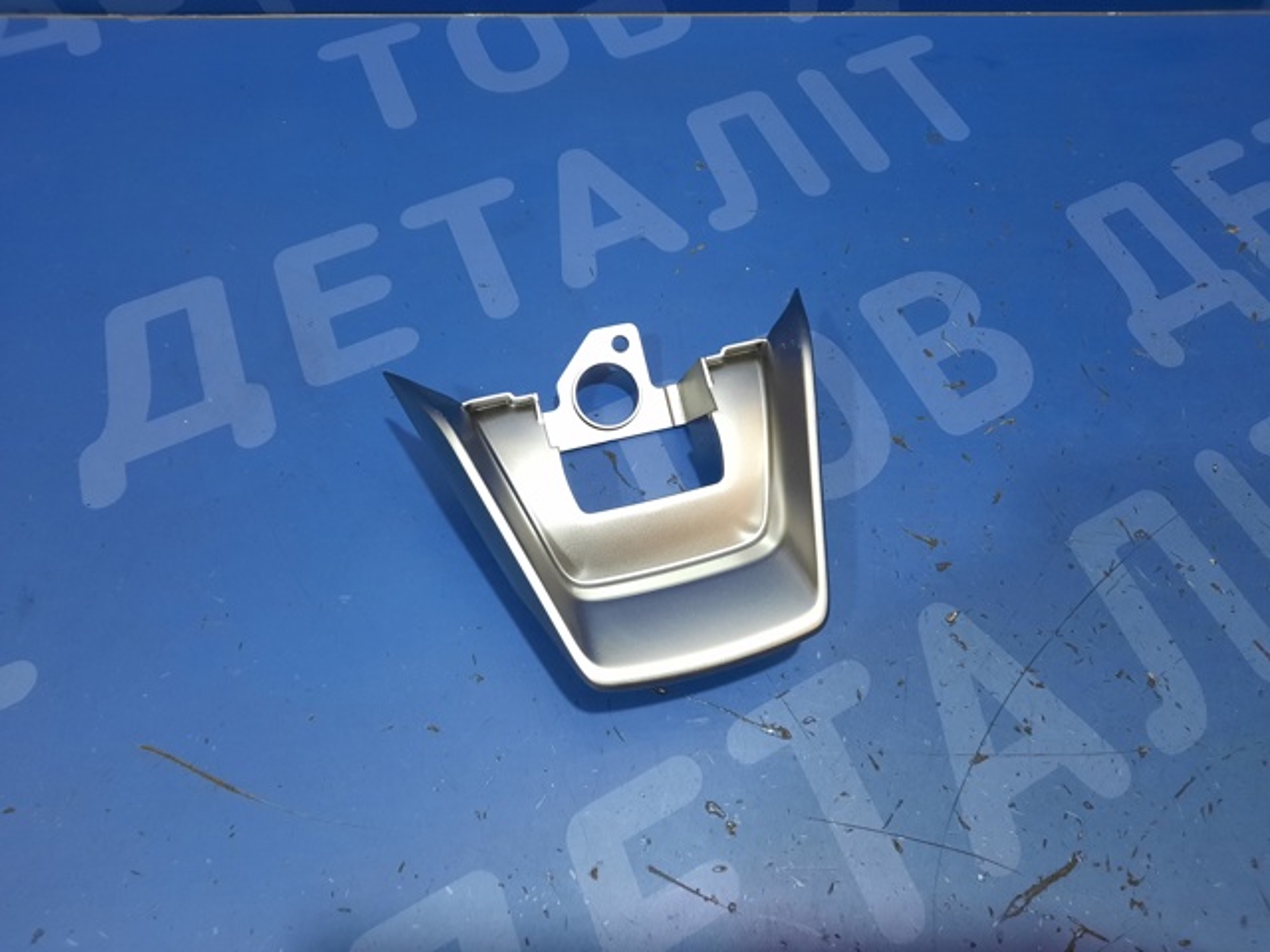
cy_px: 476
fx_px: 917
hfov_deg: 69.4
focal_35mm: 25
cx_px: 635
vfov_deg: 54.9
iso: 320
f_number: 2
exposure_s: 1/50
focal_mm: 4.6
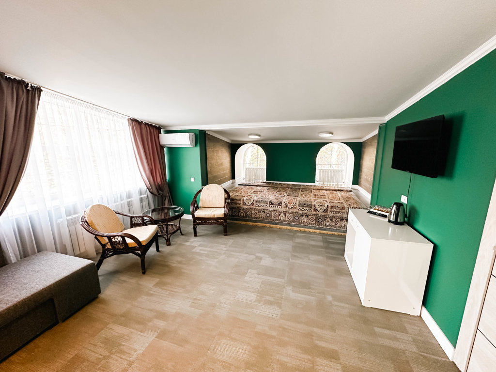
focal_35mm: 14
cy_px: 186
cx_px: 248
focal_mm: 2.22
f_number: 2.2
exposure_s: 1/50
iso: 320
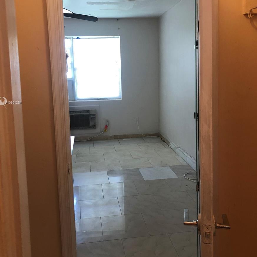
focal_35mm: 34
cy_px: 103
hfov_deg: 48.5
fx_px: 286
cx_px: 128
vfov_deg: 48.2
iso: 40
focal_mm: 3.99
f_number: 1.8
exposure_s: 1/17
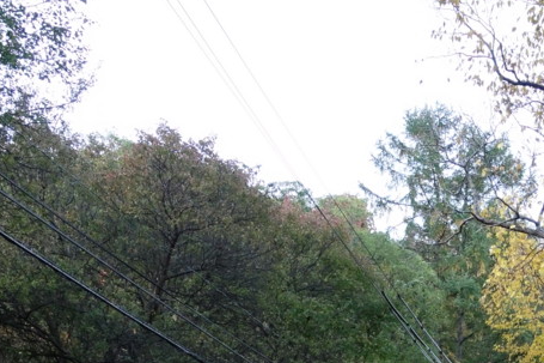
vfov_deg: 16.5
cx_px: 549
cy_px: 528
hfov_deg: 25.3
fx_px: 1148
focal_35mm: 76
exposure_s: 1/320
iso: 800
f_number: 4
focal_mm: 8.8
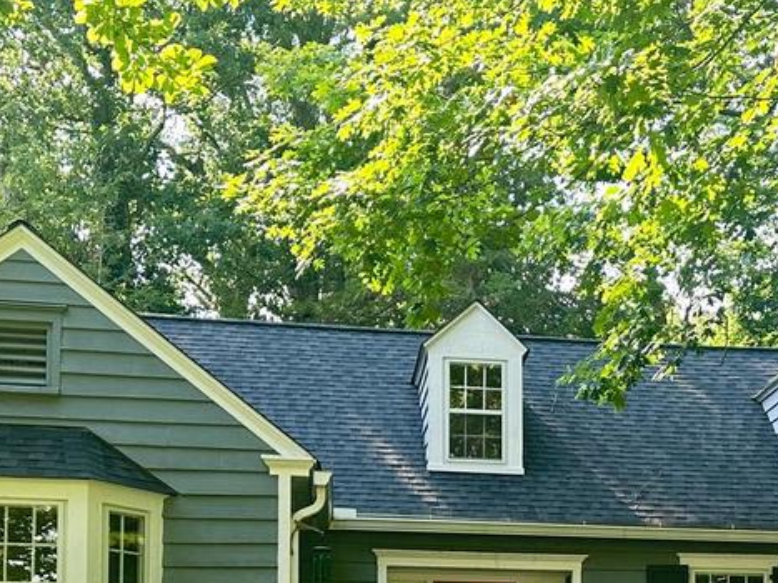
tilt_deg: +3.8
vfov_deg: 19.1
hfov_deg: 25.8
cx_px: 628
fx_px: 1663
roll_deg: +0.2
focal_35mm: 74
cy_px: 646
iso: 80
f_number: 1.78
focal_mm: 6.86
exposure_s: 1/171
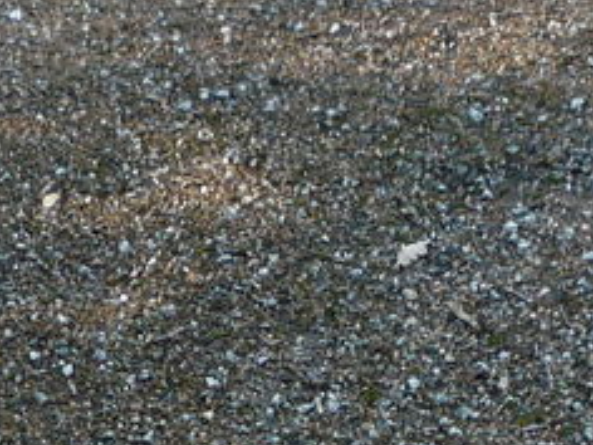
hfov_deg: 15.3
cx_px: 45
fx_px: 2176
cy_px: 840
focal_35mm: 127
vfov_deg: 10.8
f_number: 3.3
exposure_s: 1/60
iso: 100
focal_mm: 5.2
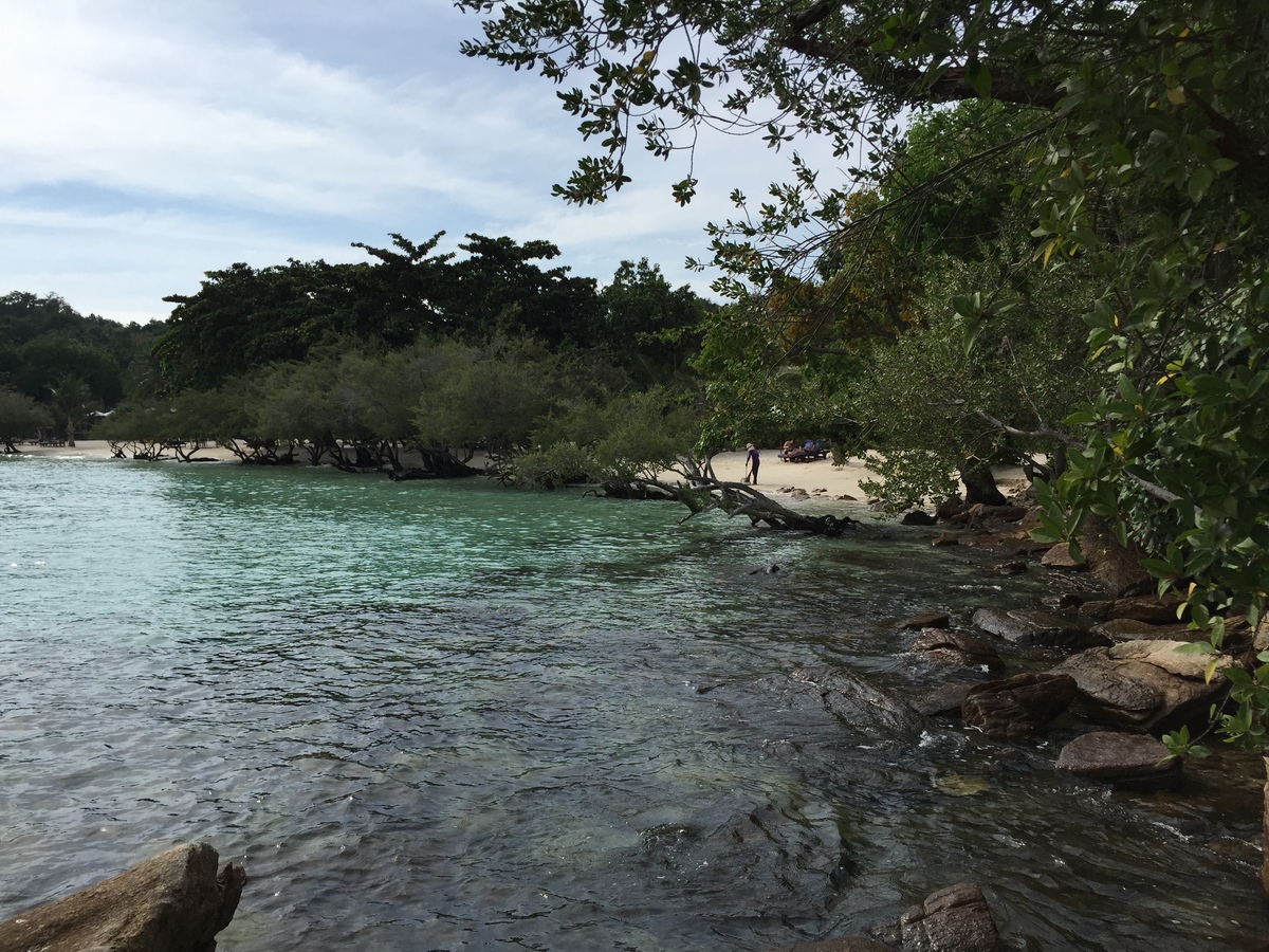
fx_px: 1063
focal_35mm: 29
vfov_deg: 48.2
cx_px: 634
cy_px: 476
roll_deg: -0.8
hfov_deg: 61.7
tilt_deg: -2.0
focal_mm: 4.15
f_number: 2.2
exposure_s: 1/3300
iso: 32
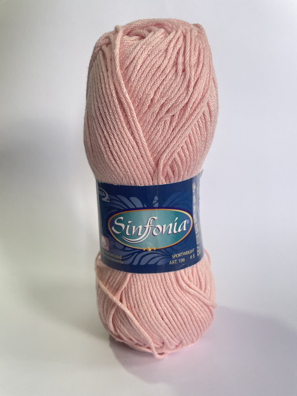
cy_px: 198
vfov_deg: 67.3
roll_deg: -0.3
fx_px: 297
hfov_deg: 53.1
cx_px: 148
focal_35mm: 26
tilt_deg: -13.9
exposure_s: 1/121
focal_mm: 4.2
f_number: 1.6
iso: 125
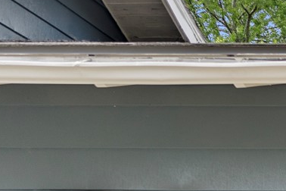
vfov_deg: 9.2
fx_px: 1074
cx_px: 592
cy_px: 445
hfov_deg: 13.0
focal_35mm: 135
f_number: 2.8
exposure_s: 1/250
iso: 100
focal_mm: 15.7
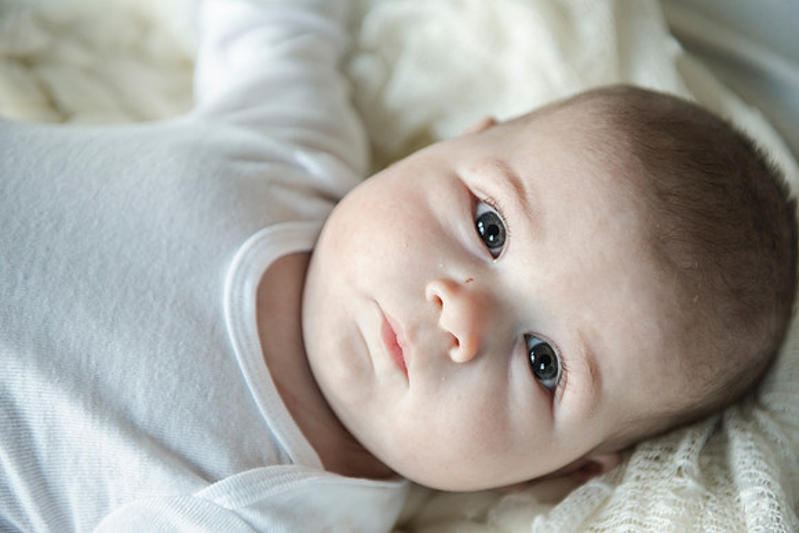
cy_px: 266
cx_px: 400
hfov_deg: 28.8
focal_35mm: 70
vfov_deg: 19.5
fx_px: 1554
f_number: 3.5
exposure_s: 1/250
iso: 800
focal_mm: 70
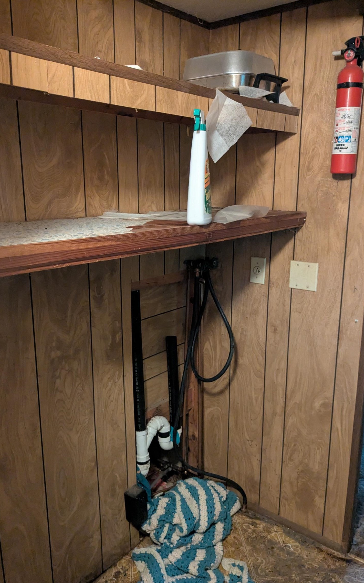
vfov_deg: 64.6
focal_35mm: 29
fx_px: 460
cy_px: 294
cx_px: 174
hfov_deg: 43.1
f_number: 1.73
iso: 783
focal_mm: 4.38
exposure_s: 1/20
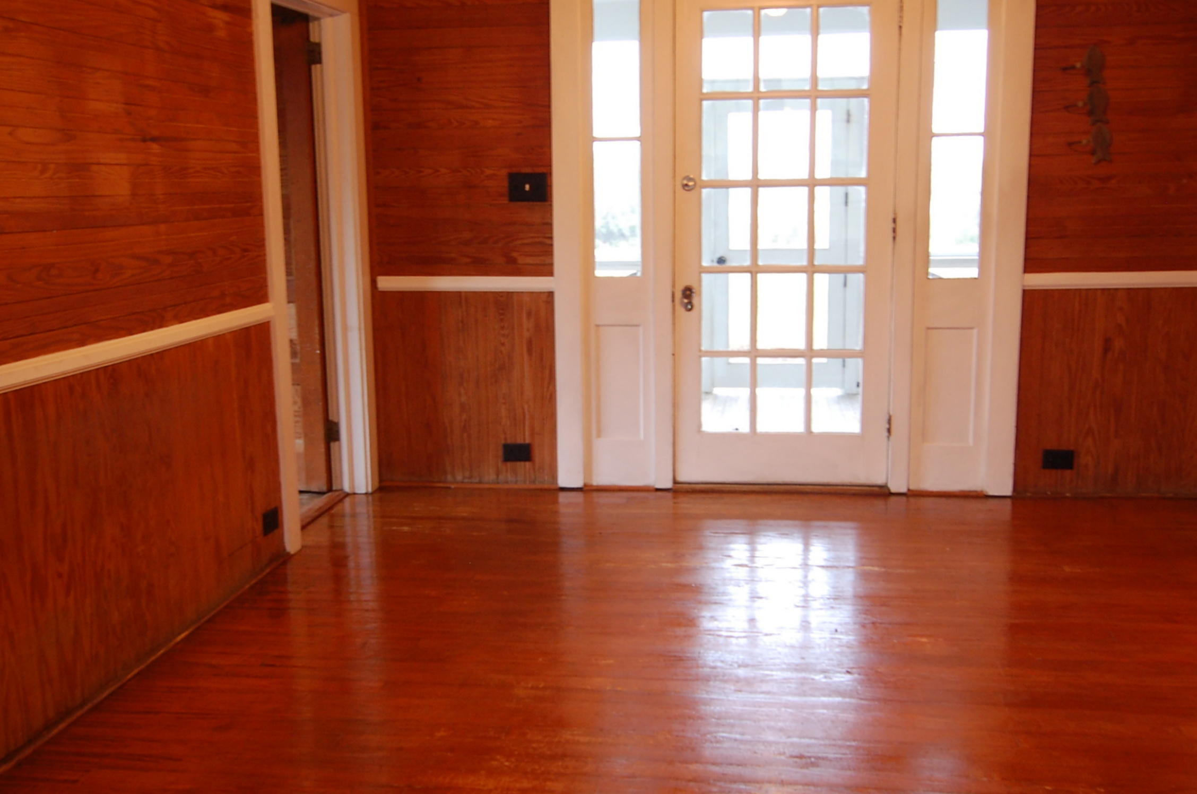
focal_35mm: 33
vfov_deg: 39.8
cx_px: 598
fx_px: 1095
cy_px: 397
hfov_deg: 57.3
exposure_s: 1/5
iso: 800
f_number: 5
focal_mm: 22
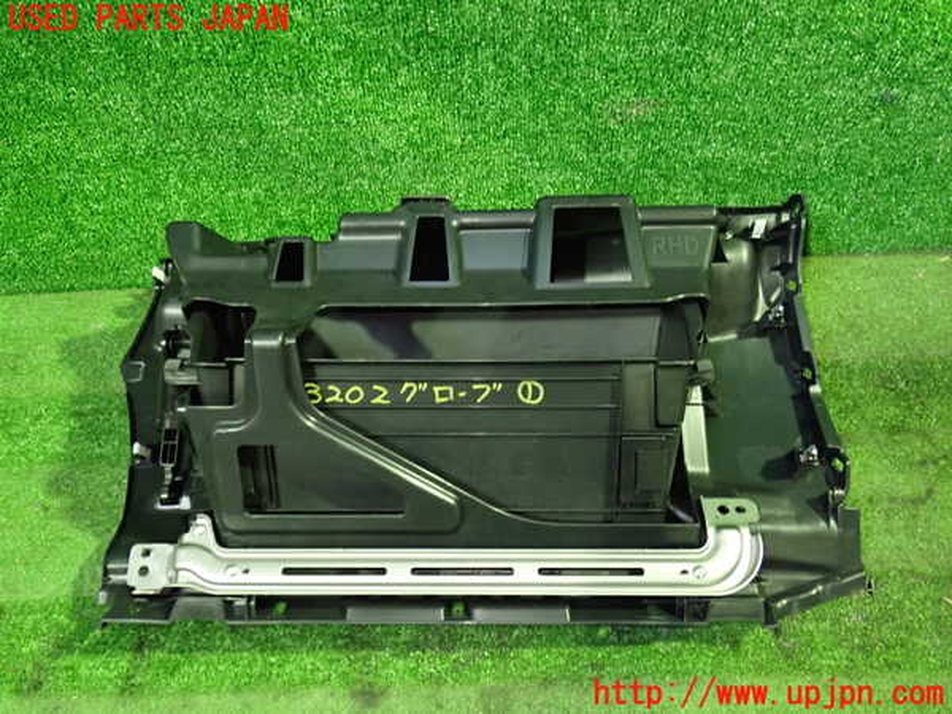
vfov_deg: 46.8
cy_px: 357
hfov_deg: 60.0
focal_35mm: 30
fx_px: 825
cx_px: 476
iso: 800
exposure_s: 1/20
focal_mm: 5.4
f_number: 2.3
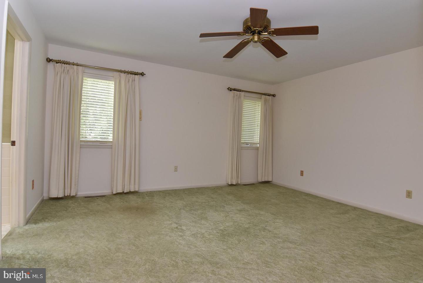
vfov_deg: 67.5
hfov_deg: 90.0
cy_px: 142
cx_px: 212
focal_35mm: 18
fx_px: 212
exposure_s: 1/40
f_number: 8
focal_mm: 12
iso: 800
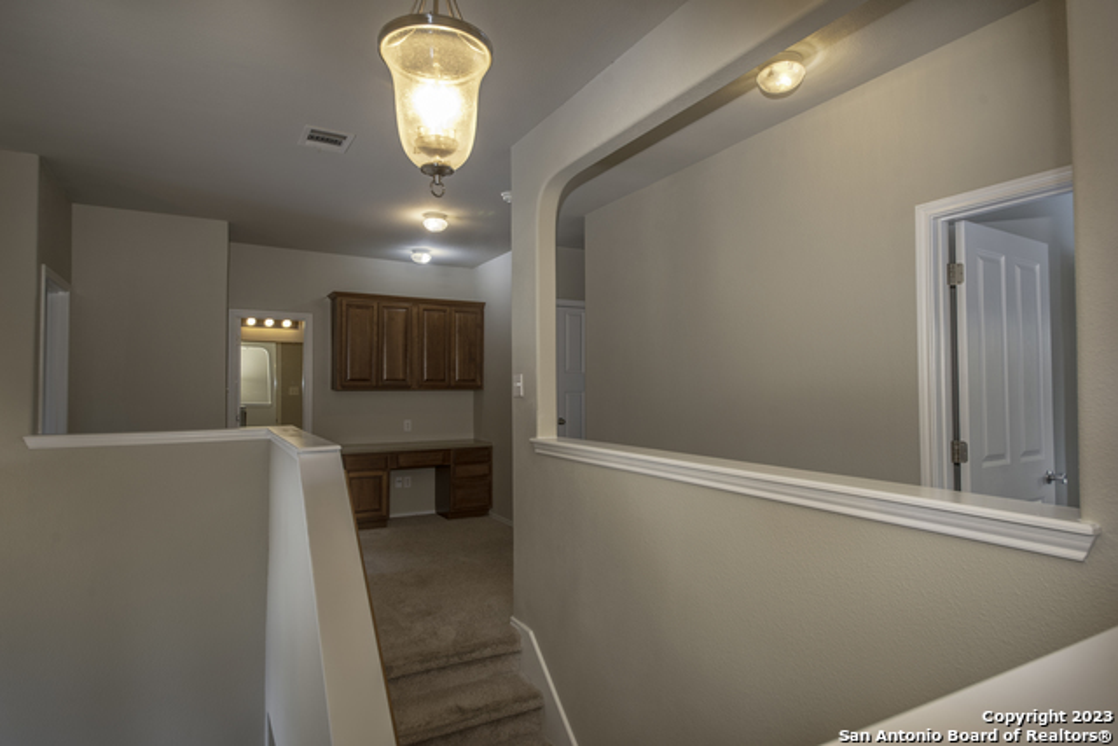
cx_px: 559
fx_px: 621
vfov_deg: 62.0
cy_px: 373
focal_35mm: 20
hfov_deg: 84.0
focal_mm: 20
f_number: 8
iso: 320
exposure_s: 1/60
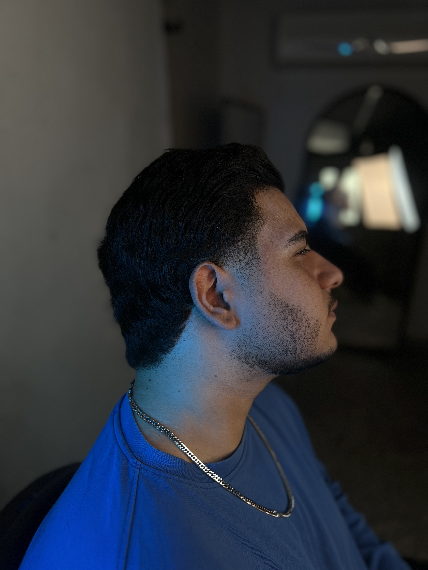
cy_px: 285
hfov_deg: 53.1
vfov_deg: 67.3
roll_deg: -0.3
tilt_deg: -18.9
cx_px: 214
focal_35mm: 26
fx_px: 429
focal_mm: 5.7
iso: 50
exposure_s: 1/748
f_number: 1.5
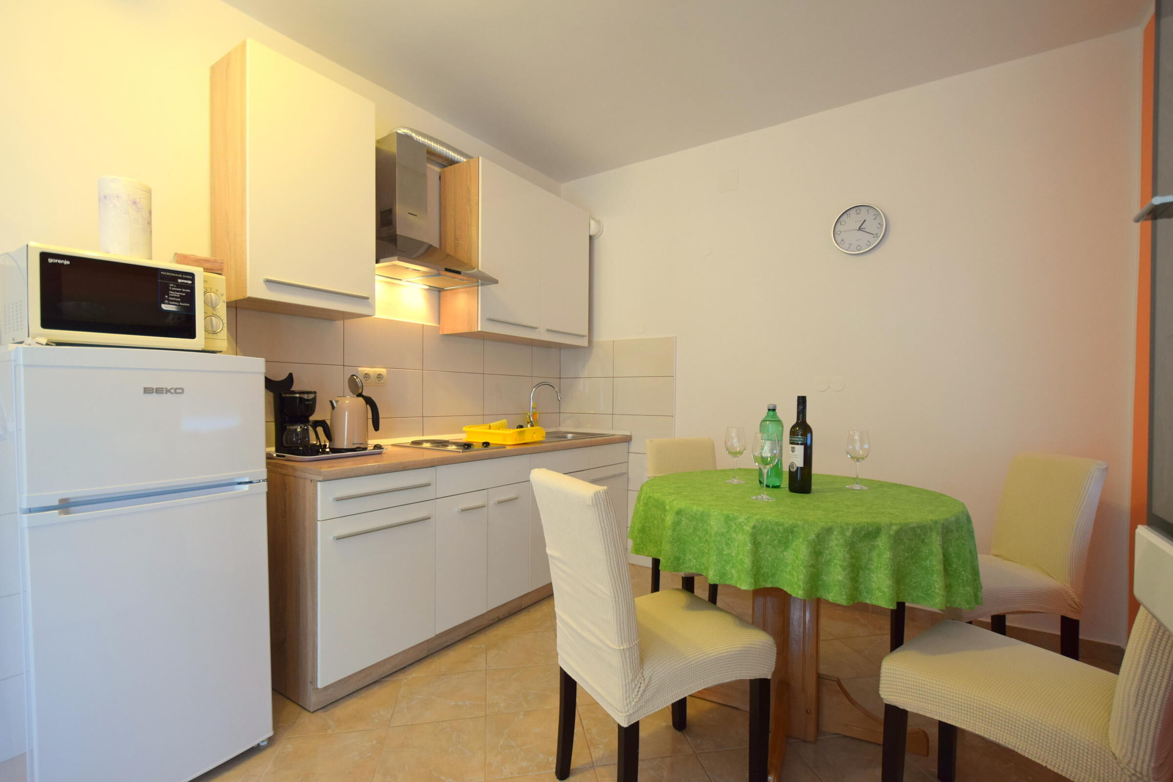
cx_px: 586
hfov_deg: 100.4
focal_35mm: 15
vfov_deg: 77.3
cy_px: 391
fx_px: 489
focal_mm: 10
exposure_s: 1/60
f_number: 4
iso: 640
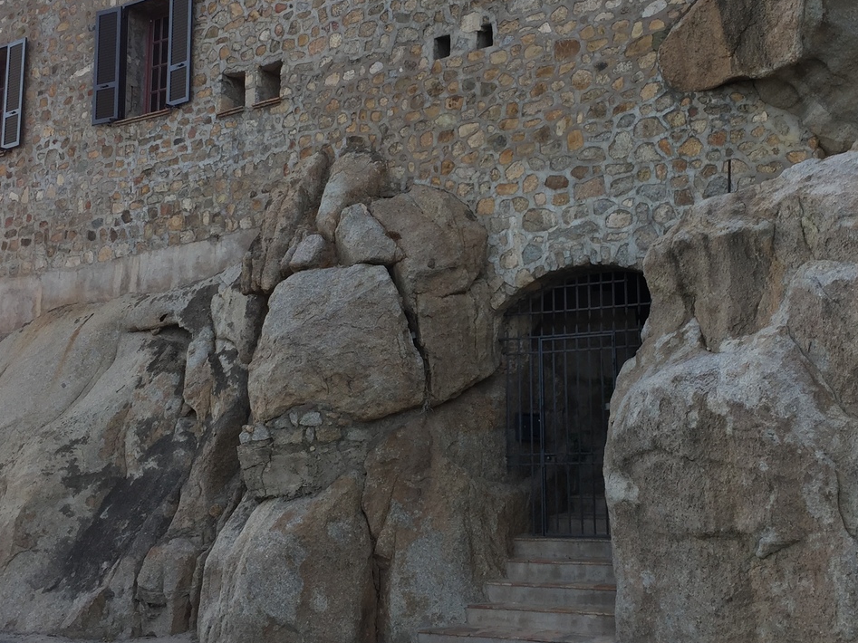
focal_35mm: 49
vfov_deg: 29.6
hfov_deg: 38.8
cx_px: 500
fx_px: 1214
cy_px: 244
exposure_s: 1/373
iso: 32
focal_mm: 4.15
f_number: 2.2
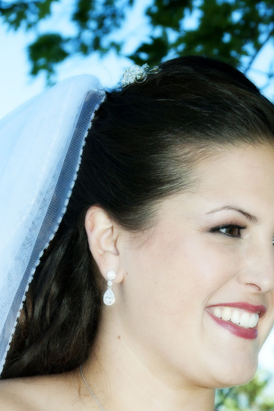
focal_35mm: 143
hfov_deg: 9.6
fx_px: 1632
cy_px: 632
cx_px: 163
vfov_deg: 13.5
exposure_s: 1/320
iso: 160
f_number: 6.3
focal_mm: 45
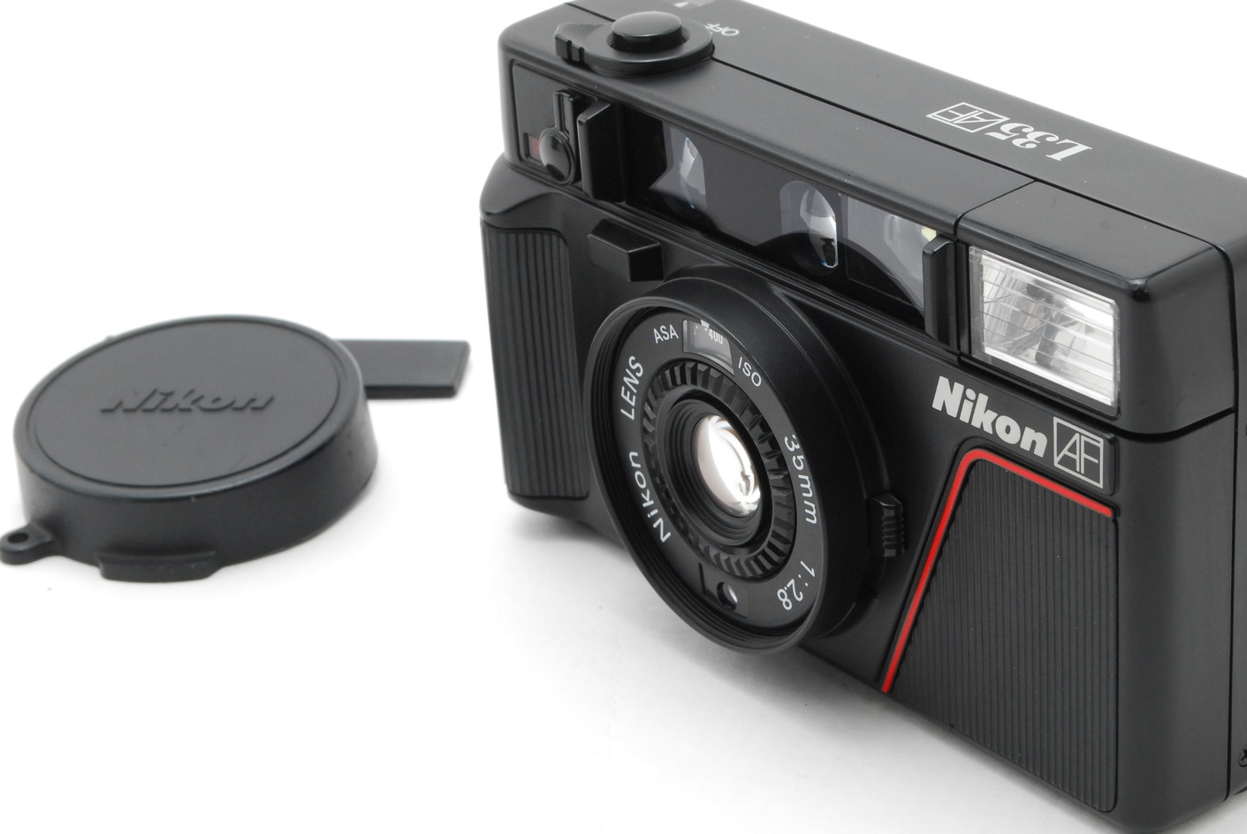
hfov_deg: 21.7
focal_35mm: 94
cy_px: 395
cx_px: 689
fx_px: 3244
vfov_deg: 14.7
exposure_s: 1/125
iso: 400
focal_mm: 55
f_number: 16
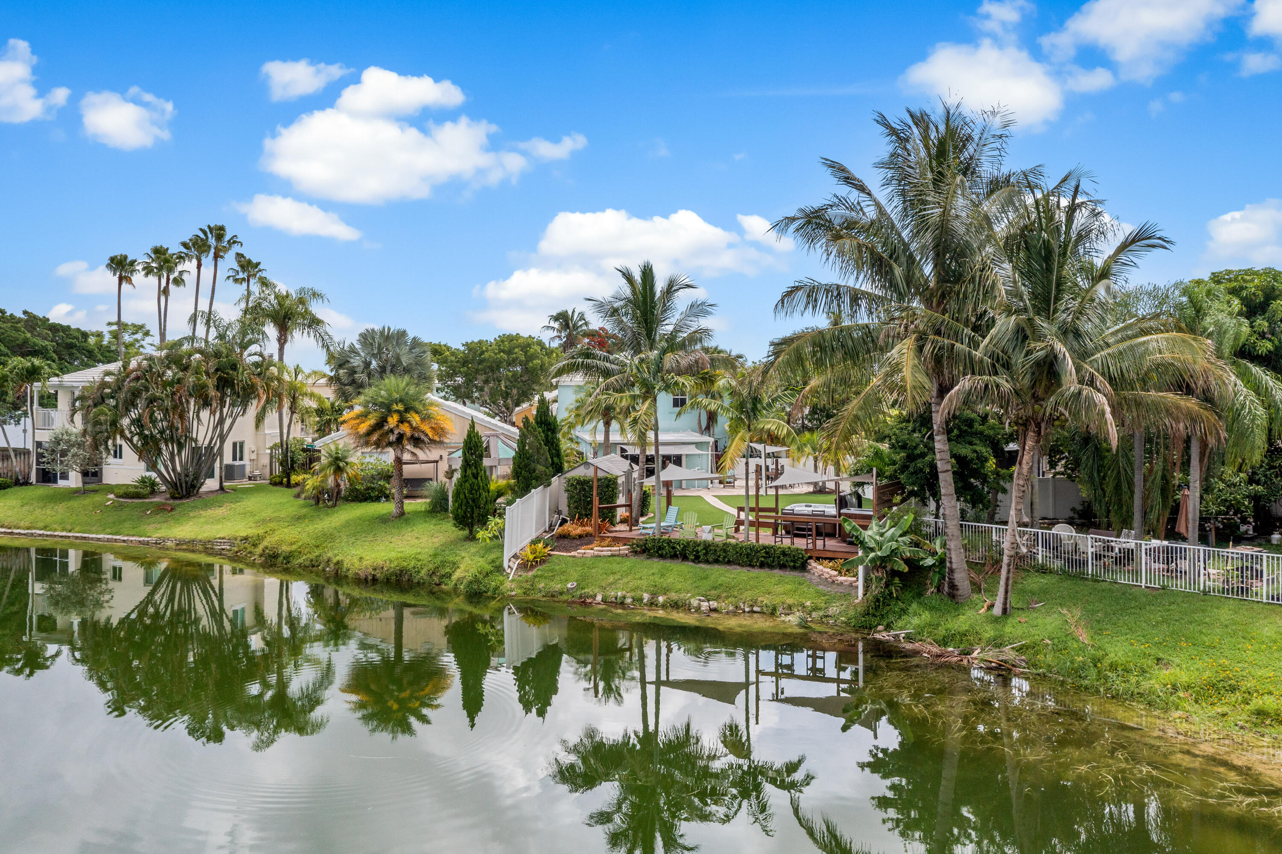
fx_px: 997
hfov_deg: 65.5
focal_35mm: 28
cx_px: 641
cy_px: 427
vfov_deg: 46.4
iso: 100
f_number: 6.3
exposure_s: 1/500
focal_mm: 10.26
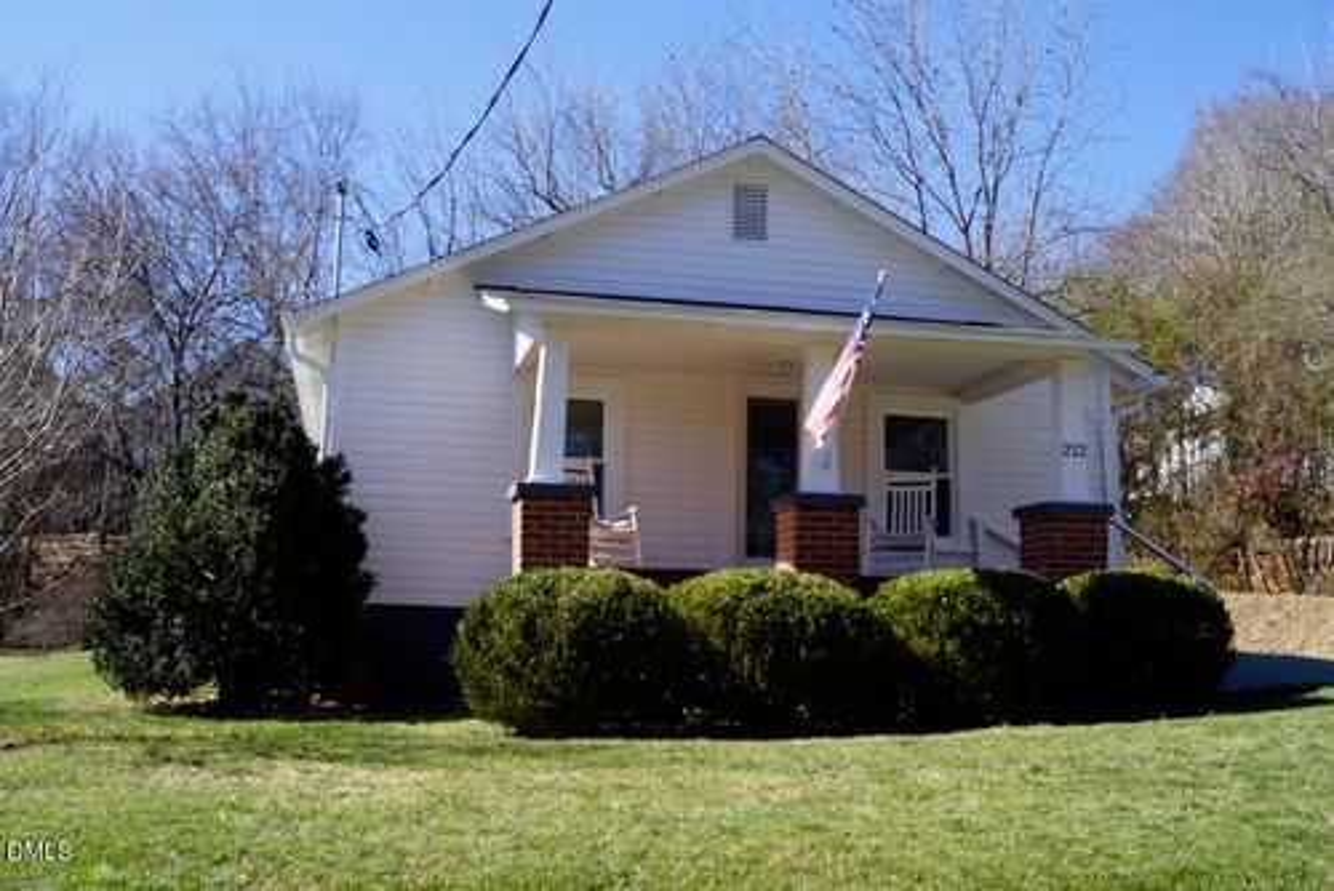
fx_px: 1335
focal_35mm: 36
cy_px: 446
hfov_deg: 53.1
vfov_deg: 36.9
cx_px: 667
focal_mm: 24
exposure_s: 1/100
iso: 100
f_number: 11
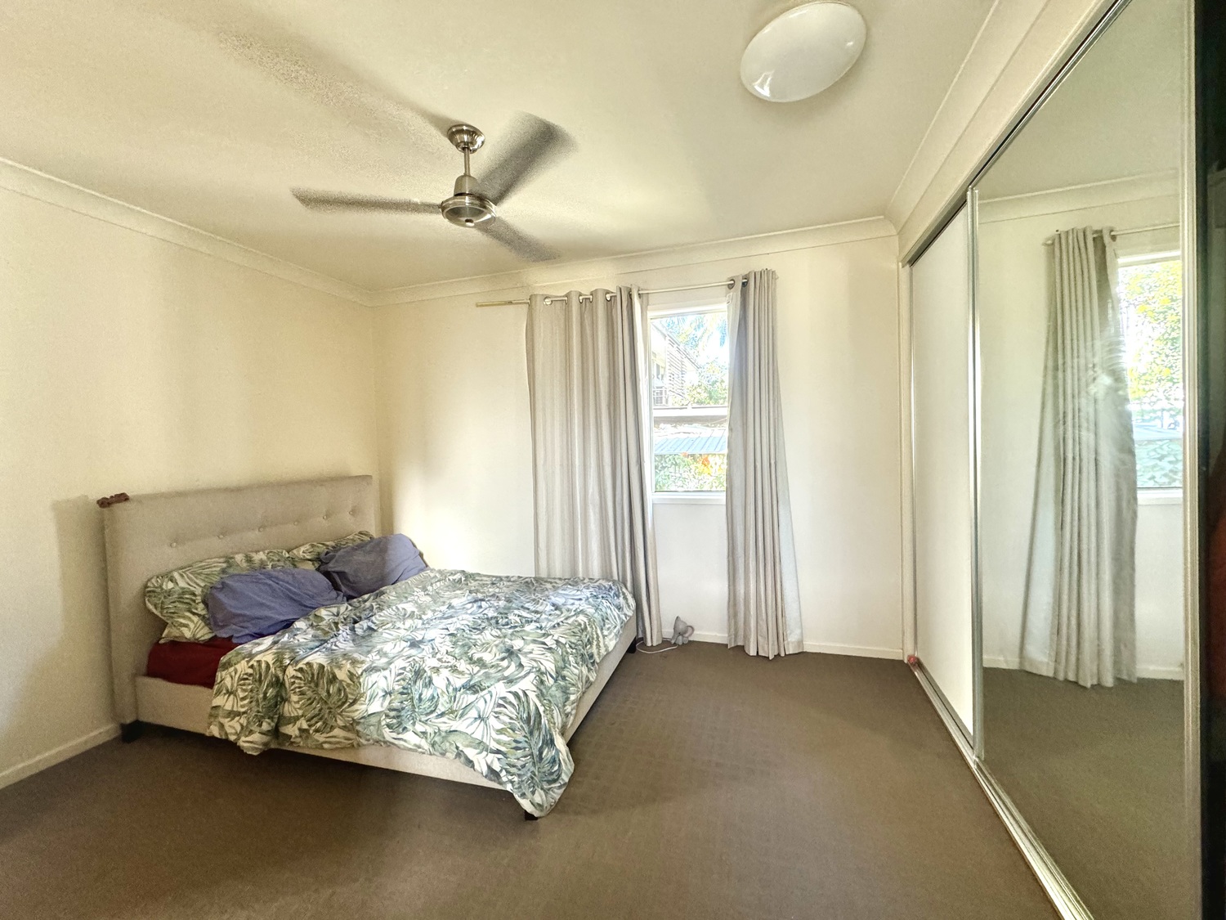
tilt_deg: -2.4
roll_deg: +2.4
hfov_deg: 102.1
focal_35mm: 14
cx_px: 613
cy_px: 460
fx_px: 496
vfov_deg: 85.7
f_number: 2.2
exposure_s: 1/99
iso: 250
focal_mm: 2.22
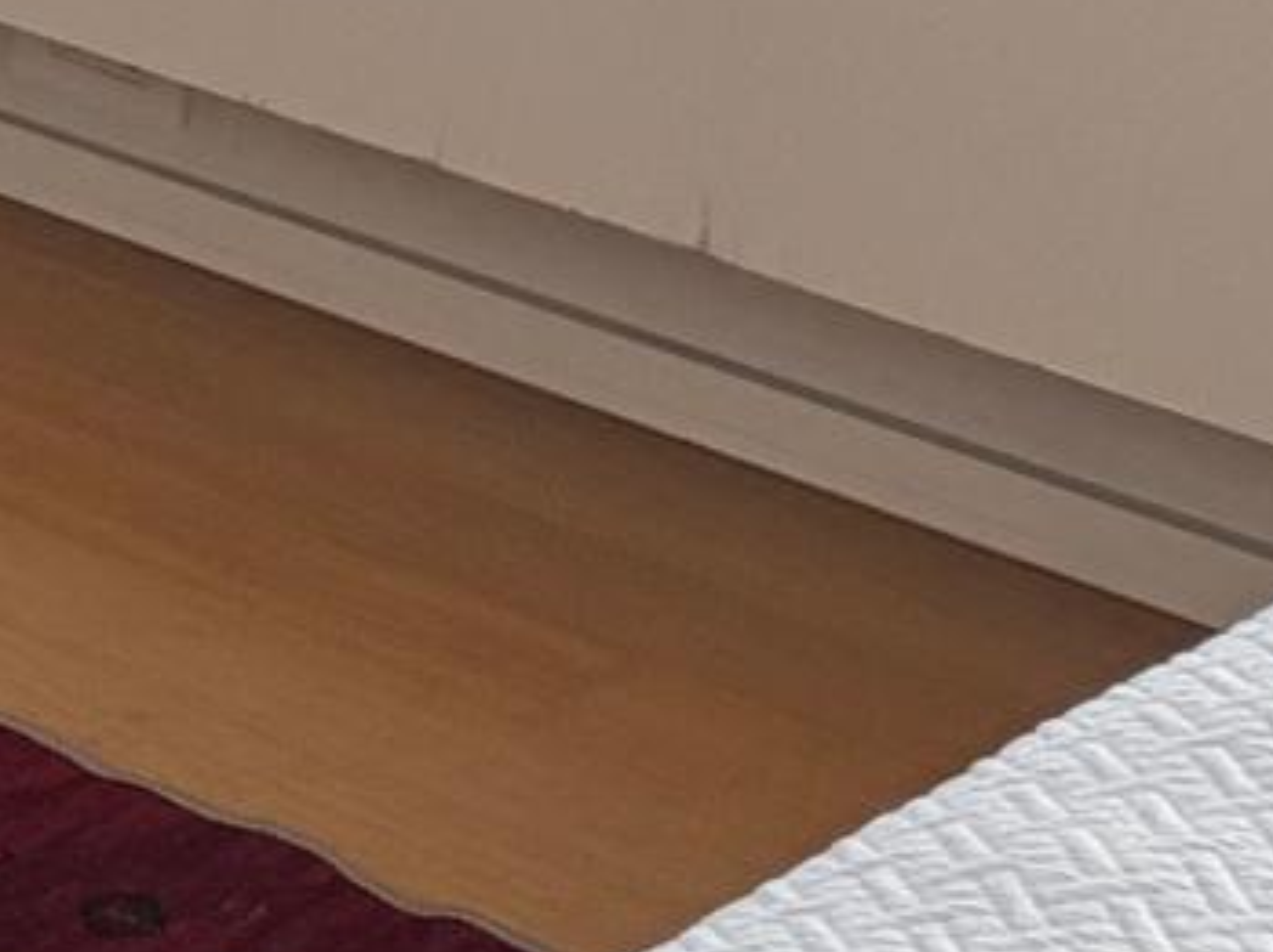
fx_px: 5180
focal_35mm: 141
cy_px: -751
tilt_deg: -12.5
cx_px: -2291
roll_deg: -0.4
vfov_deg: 9.9
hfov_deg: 10.7
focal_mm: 6.76
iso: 400
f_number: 1.78
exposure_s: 1/60
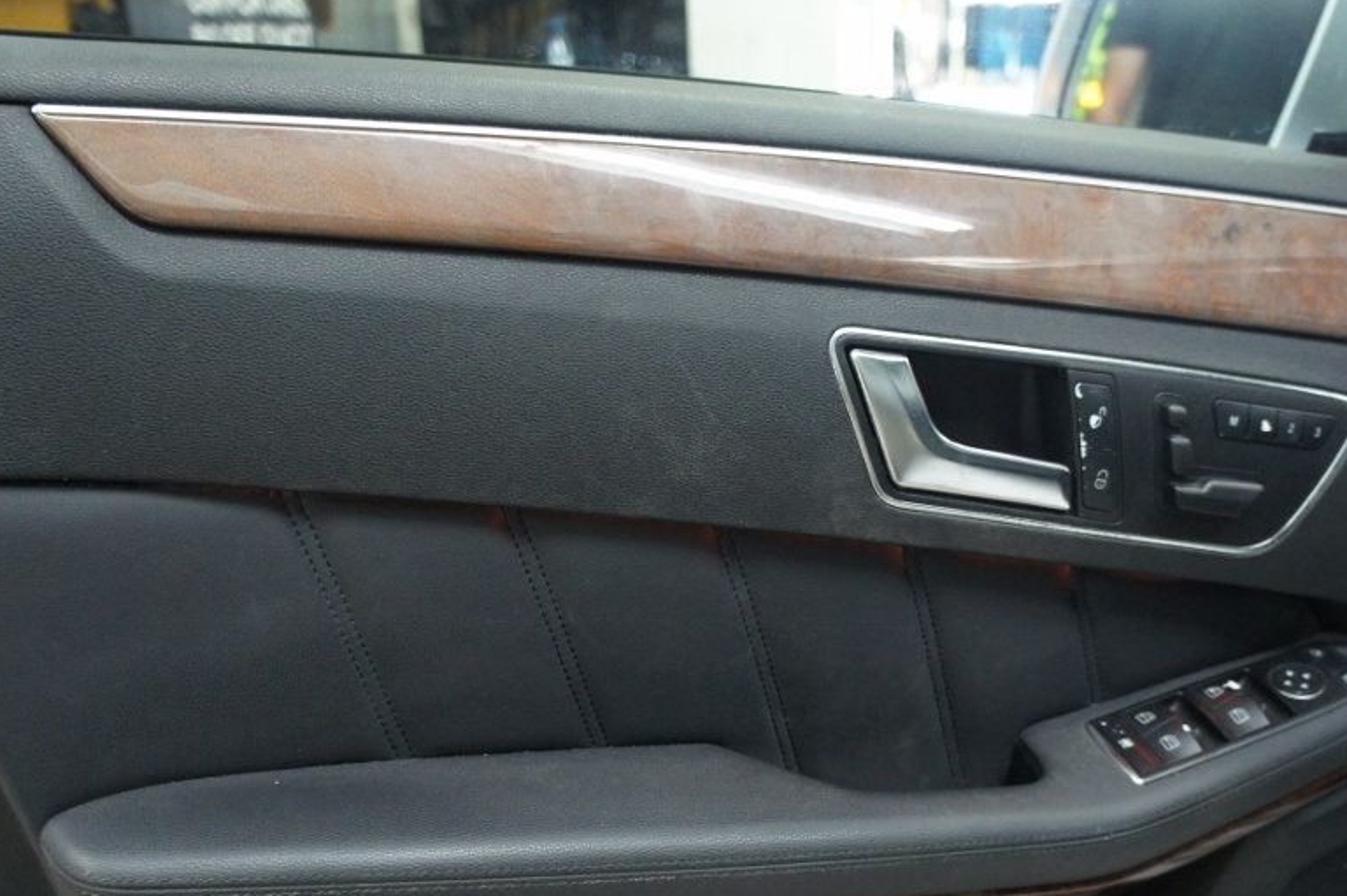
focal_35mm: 36
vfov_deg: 36.6
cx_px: 733
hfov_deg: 53.1
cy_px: 557
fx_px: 1346
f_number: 3.5
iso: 1600
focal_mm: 18
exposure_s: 1/50
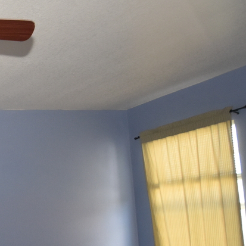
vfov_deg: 33.2
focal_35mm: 50
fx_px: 402
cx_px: -177
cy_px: 189
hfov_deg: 22.7
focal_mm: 10
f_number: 4.5
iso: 800
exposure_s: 1/160
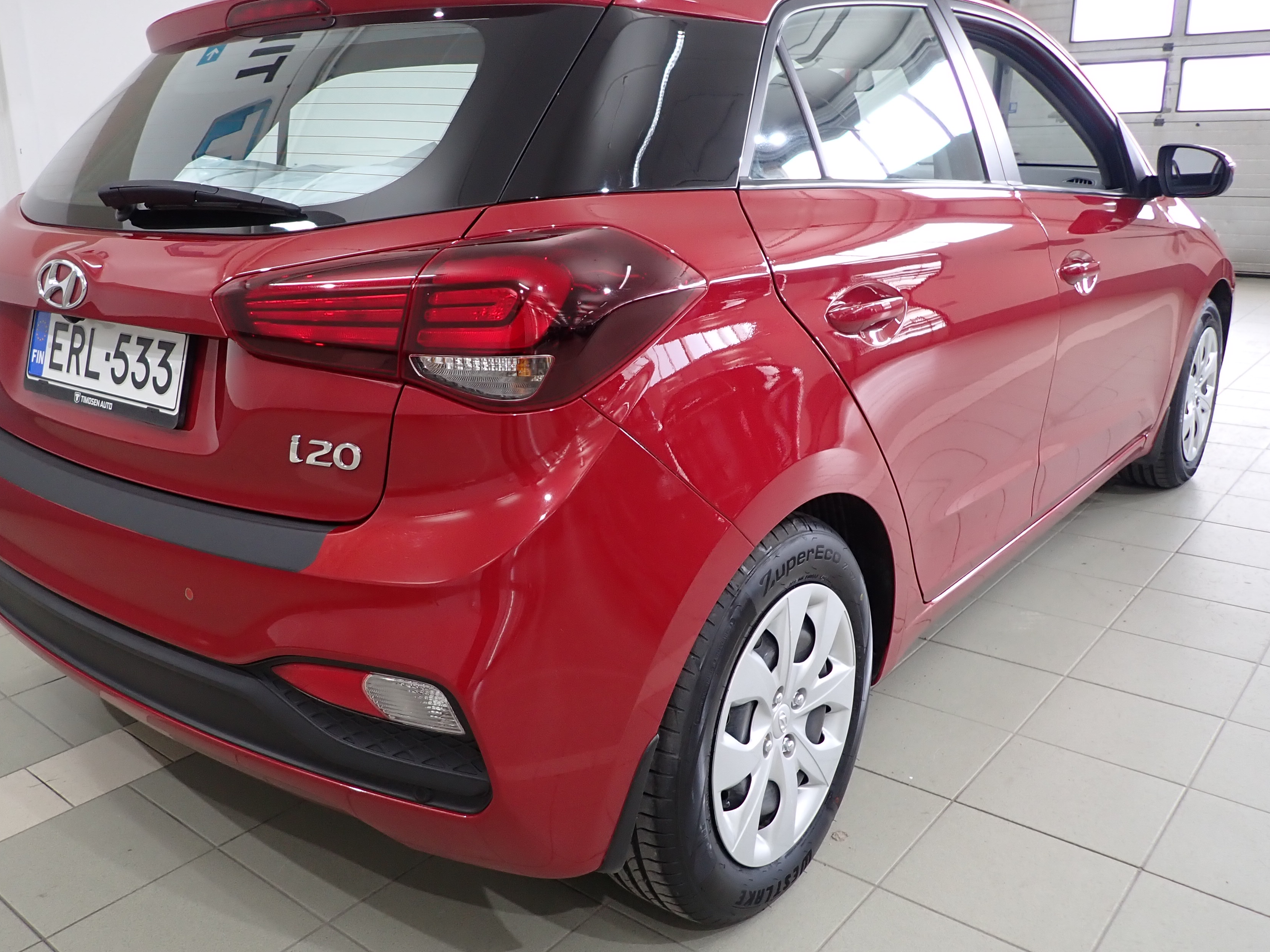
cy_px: 445
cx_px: 546
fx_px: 1101
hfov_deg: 59.7
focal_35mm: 30
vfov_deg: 46.8
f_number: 2
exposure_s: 1/60
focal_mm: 4.5
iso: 160
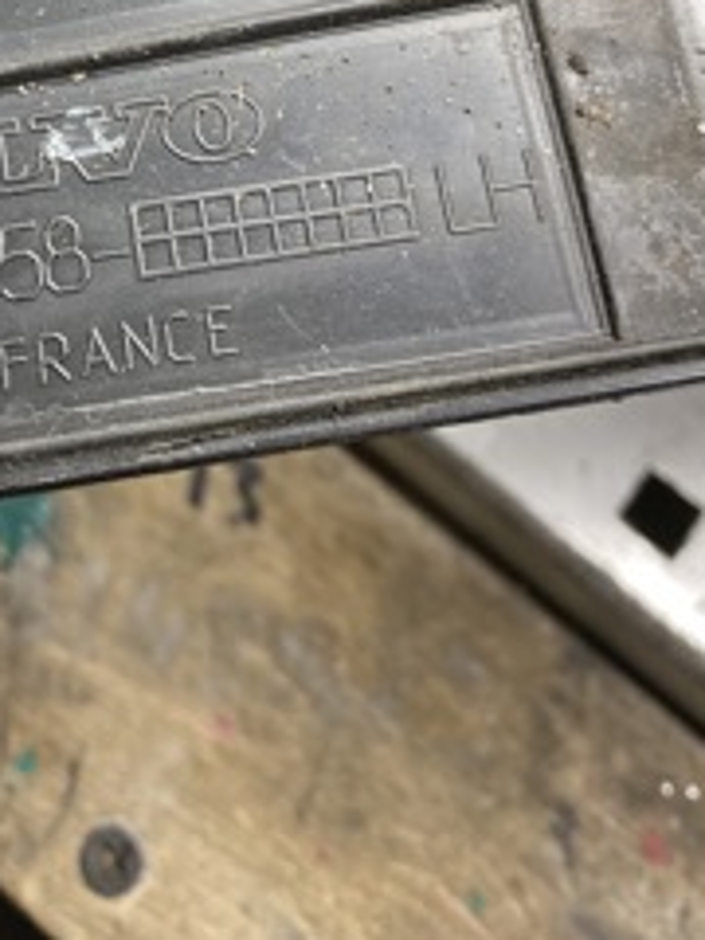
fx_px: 1358
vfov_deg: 35.7
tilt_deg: -57.2
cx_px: 125
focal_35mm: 50
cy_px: 82
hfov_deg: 28.4
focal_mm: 4.25
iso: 100
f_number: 1.8
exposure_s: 1/100
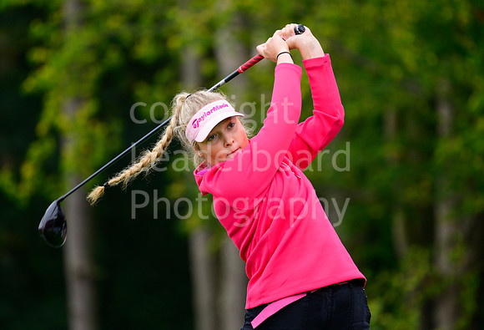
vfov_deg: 3.0
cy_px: 151
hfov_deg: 4.4
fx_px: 6315
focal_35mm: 467
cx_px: 231
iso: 1250
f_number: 5.6
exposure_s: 1/1000
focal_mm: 400
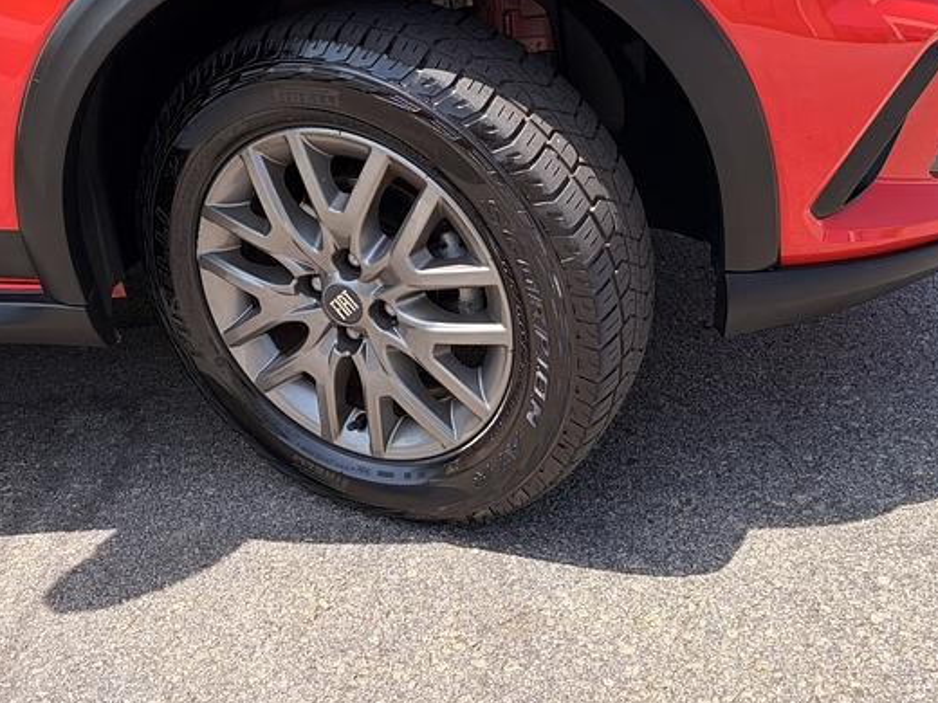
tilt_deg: -22.2
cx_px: 444
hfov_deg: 46.8
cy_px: 234
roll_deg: -6.0
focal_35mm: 40
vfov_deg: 35.6
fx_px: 1084
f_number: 1.6
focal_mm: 5.96
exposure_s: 1/1901
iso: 50
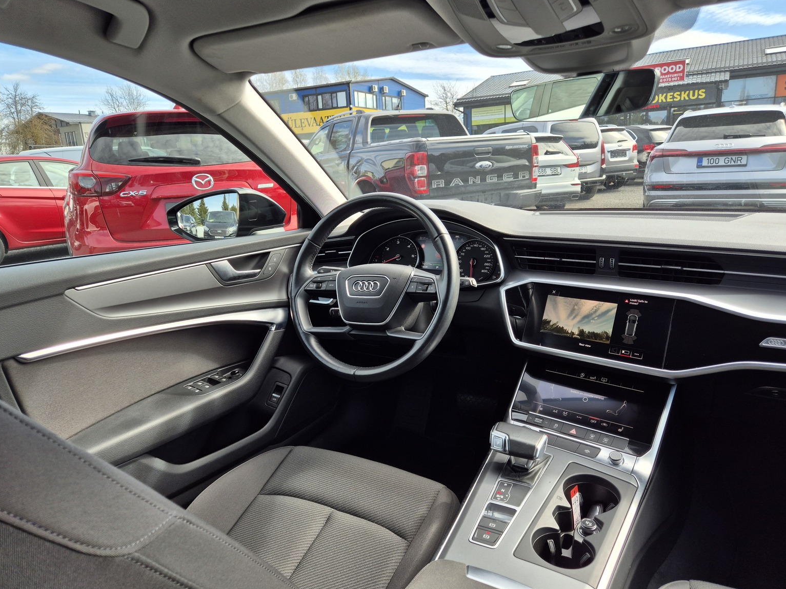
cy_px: 284
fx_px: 545
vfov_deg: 56.8
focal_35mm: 24
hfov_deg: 71.6
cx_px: 406
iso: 25
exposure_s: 1/459
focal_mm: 5.4
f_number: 1.8
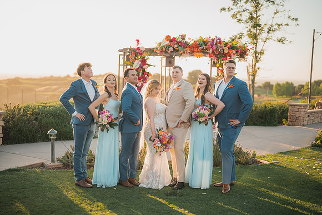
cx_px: 161
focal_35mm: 50
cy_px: 108
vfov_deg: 27.0
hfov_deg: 39.6
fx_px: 447
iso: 200
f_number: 1.2
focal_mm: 50
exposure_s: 1/3200
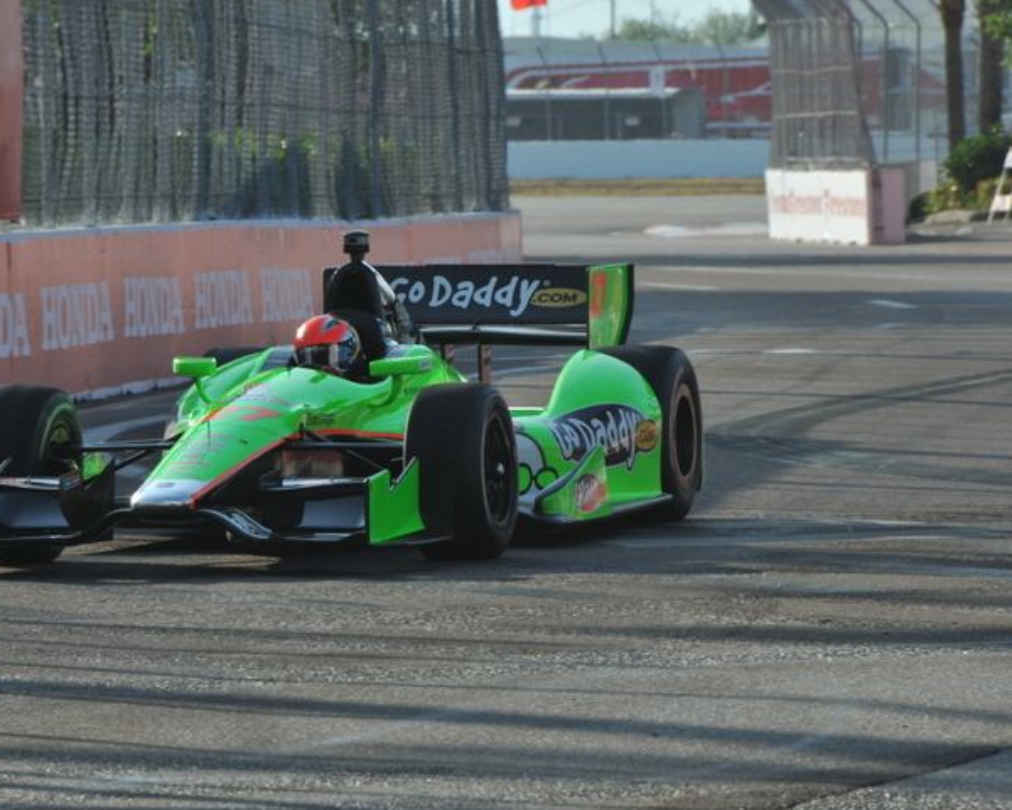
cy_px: 410
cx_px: 386
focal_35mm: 375
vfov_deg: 4.1
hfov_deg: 5.2
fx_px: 11232
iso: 400
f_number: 10
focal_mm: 200
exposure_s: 1/640
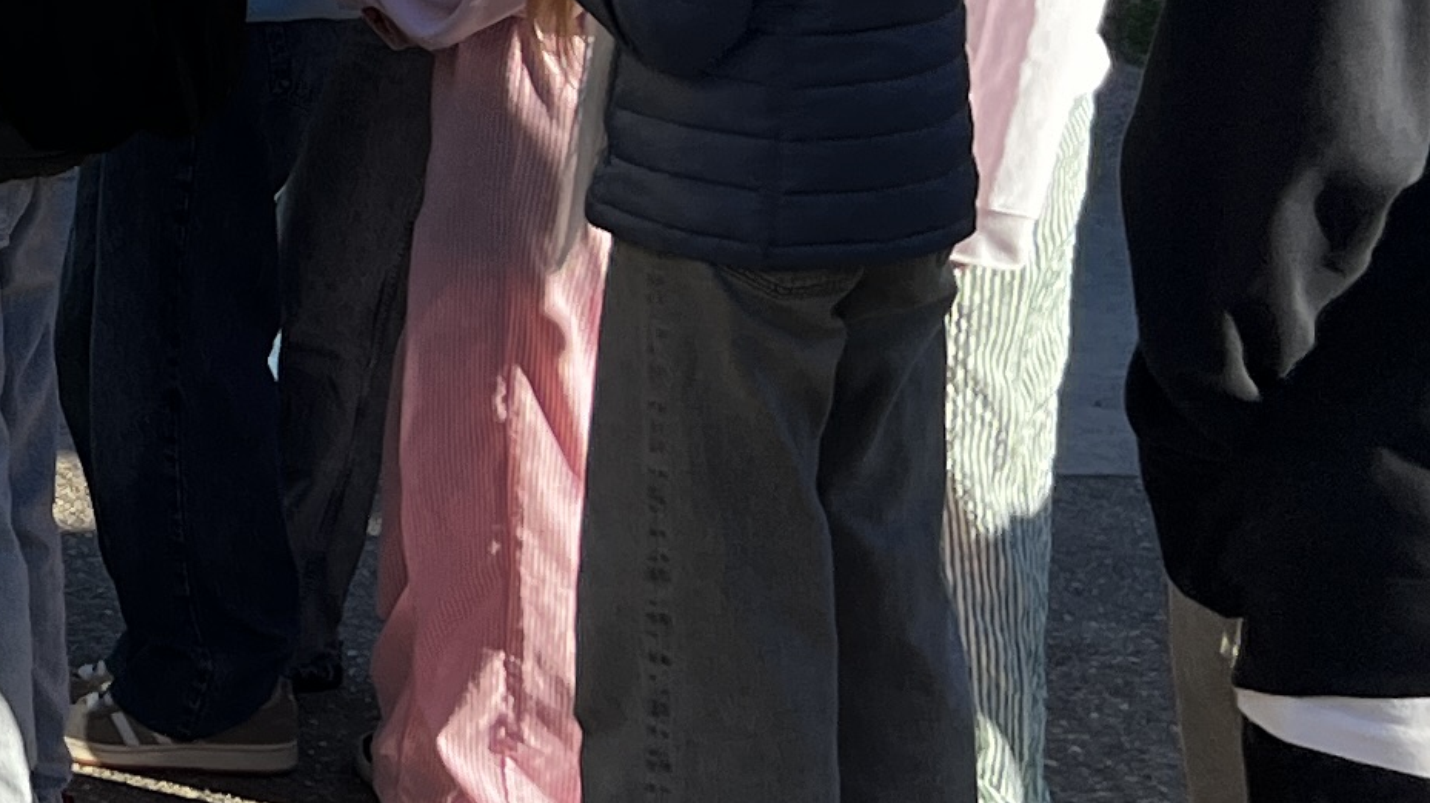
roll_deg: -1.5
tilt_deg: -3.6
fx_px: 4663
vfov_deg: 9.6
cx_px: -908
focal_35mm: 123
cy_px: -412
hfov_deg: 15.6
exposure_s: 1/1575
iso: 50
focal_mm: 5.7
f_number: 1.5
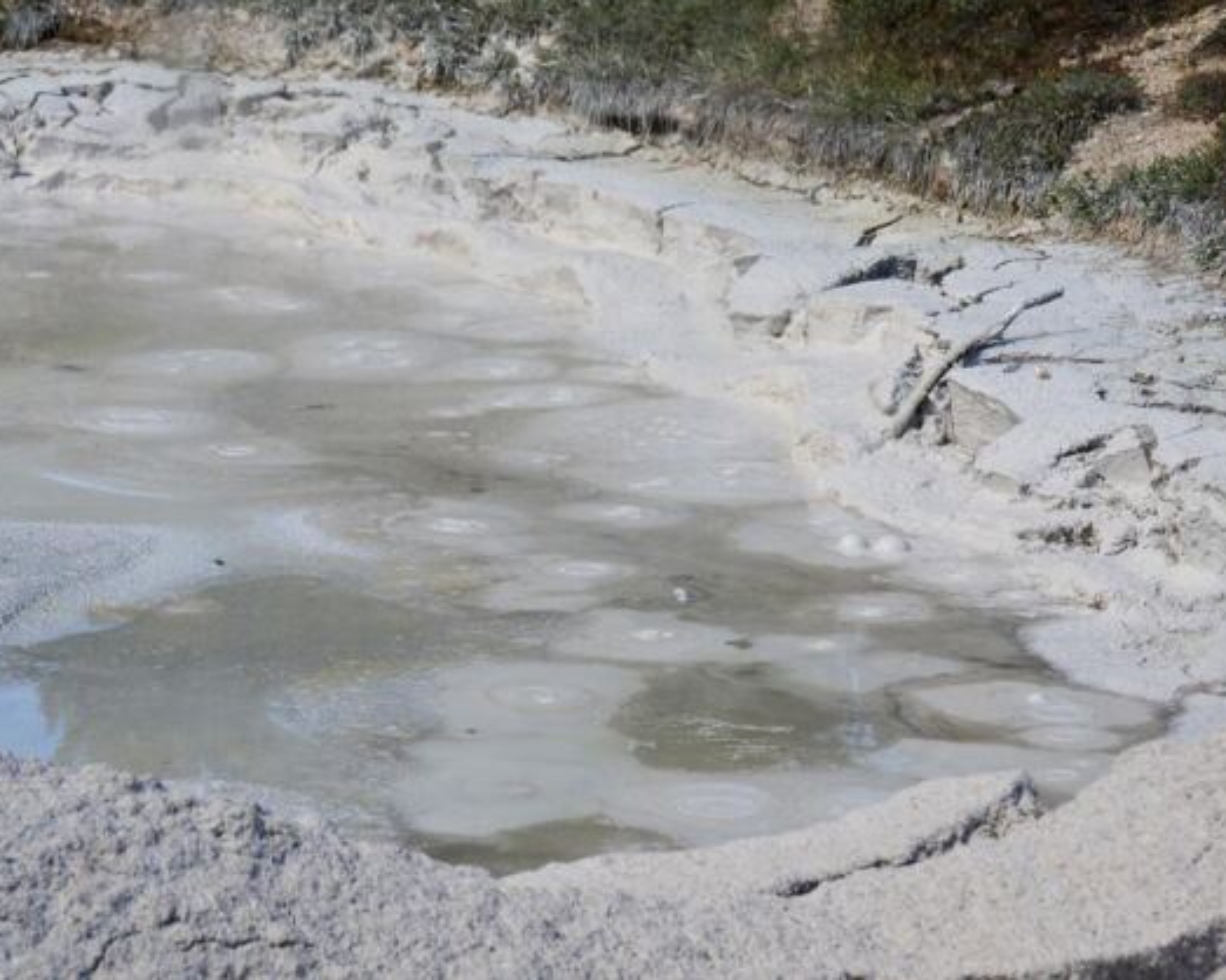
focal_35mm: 141
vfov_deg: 10.9
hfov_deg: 13.7
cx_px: 621
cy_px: 489
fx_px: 5114
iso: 200
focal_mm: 82
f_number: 7.1
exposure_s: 1/640
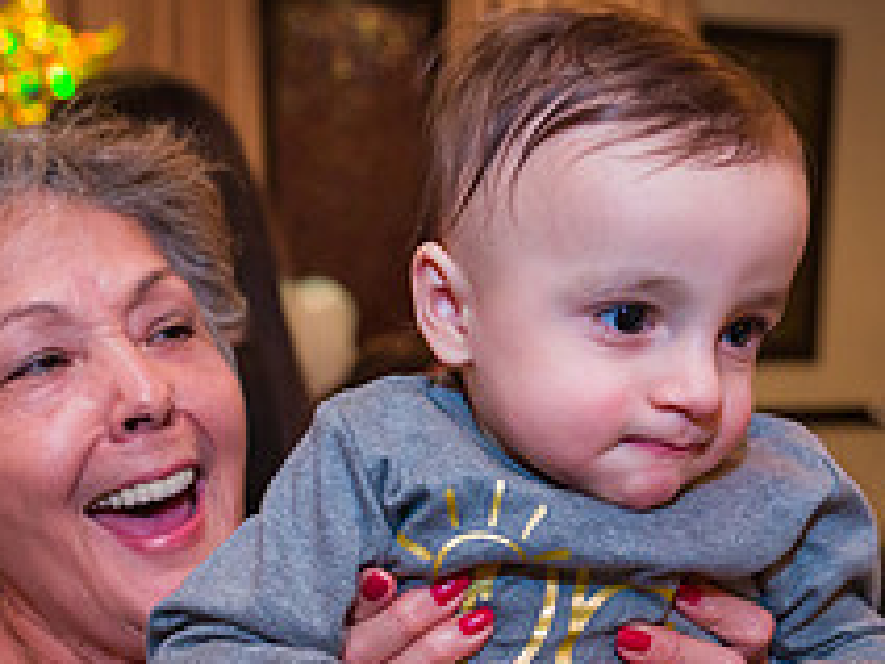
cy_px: 618
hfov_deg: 30.7
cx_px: 459
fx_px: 1611
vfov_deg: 22.6
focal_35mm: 63
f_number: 4
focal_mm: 24
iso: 1600
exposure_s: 1/200
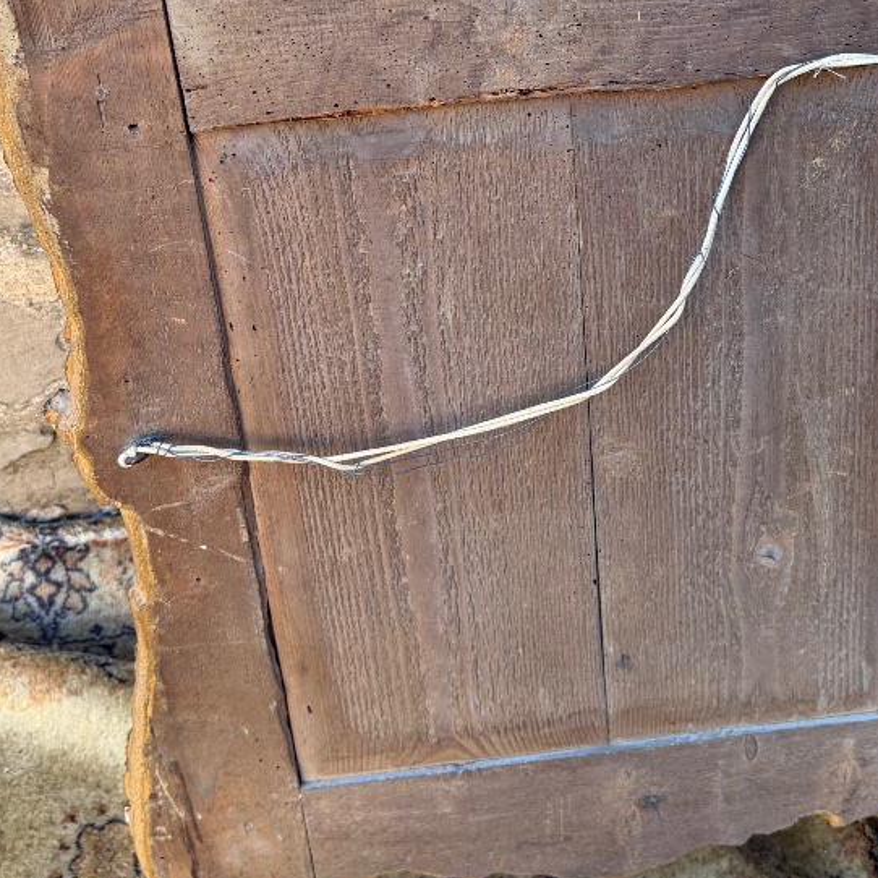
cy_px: 241
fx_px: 1349
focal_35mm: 47
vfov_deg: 35.4
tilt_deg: -41.1
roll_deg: +1.5
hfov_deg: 35.9
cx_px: 543
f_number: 1.78
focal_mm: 6.76
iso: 50
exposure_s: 1/137
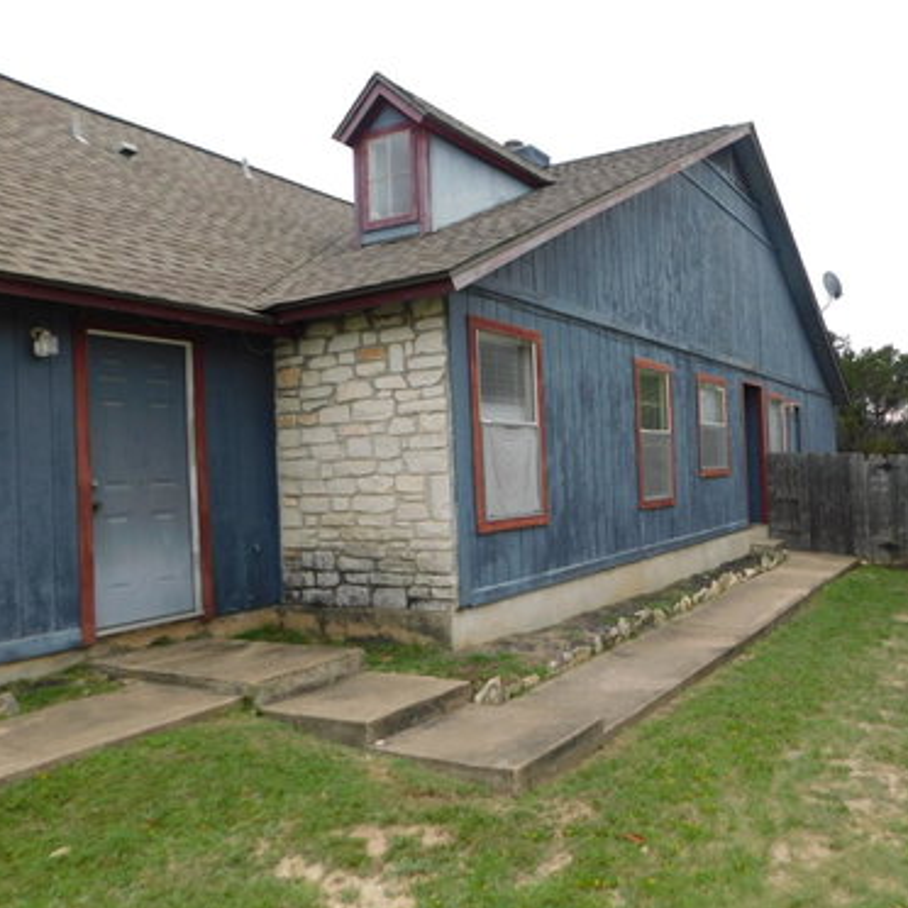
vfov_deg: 57.3
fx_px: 831
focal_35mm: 28
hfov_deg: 55.9
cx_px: 615
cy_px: 447
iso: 125
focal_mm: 4
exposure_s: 1/250
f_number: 3
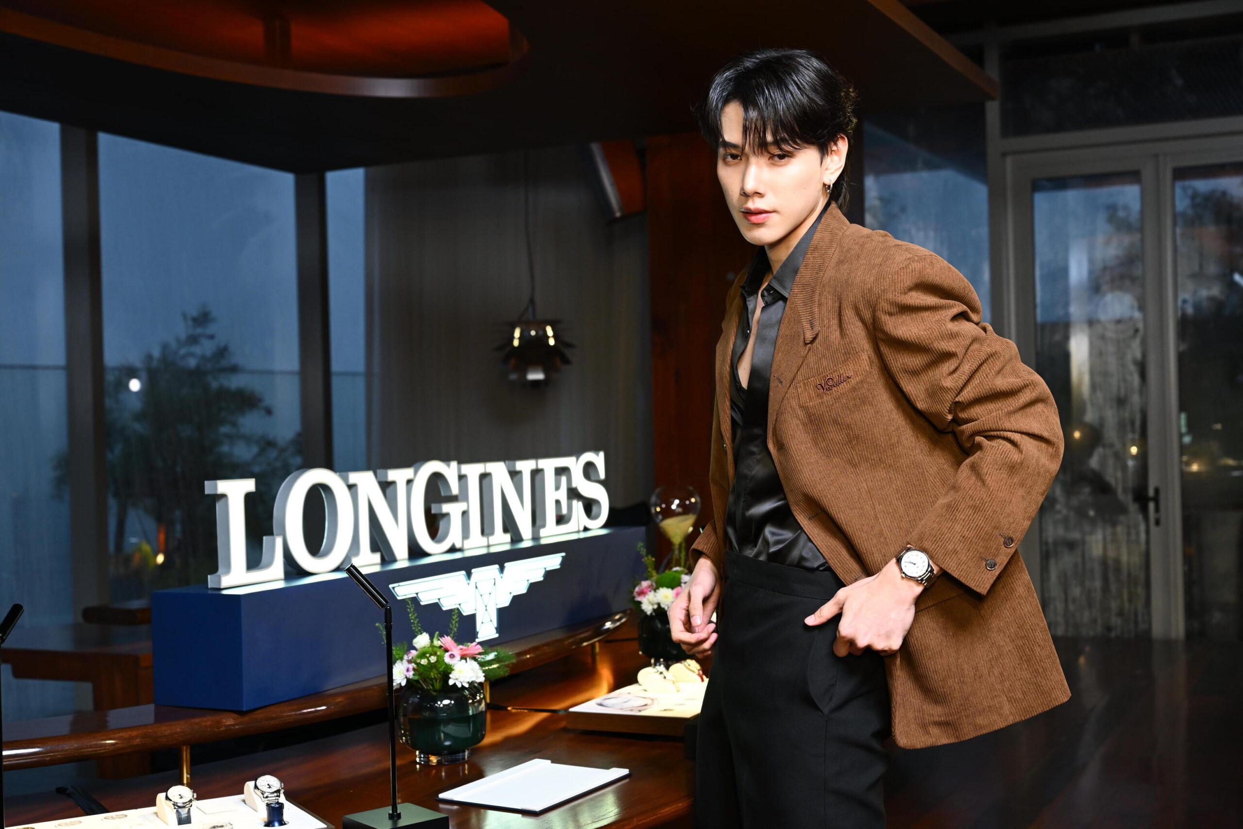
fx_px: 1519
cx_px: 622
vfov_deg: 30.5
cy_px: 414
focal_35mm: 44
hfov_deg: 44.5
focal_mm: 44
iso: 640
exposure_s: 1/125
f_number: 5
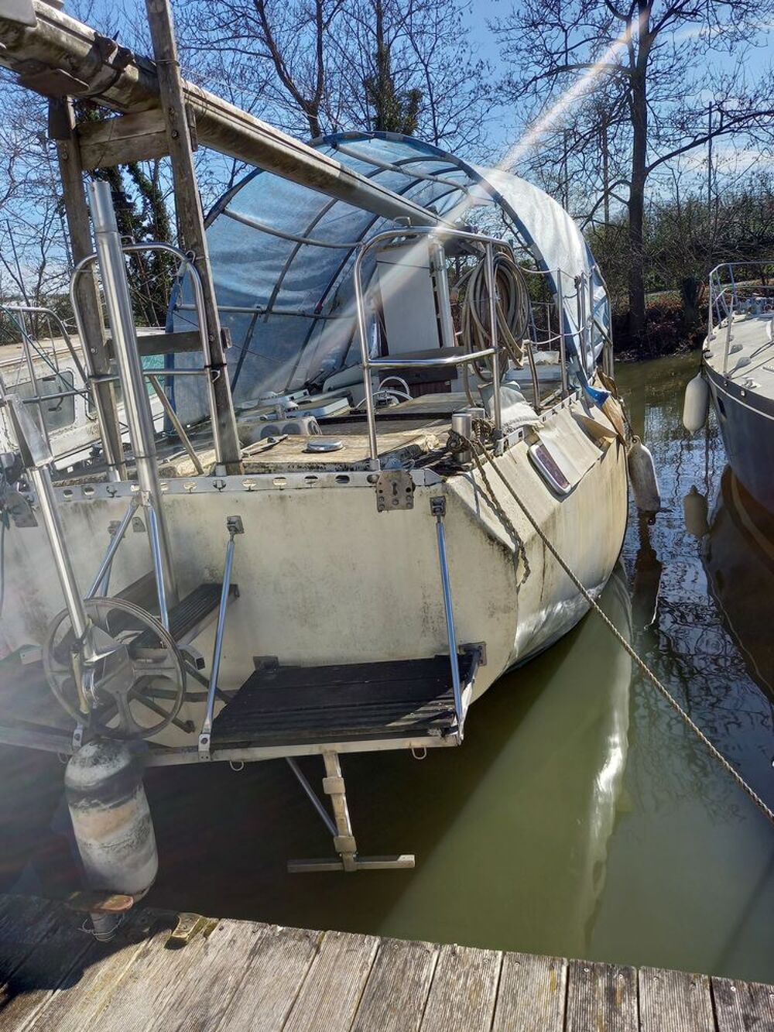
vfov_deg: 69.4
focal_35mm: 25
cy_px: 516
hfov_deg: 54.9
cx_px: 387
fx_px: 745
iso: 50
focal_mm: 4.65
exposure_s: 1/669
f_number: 1.8
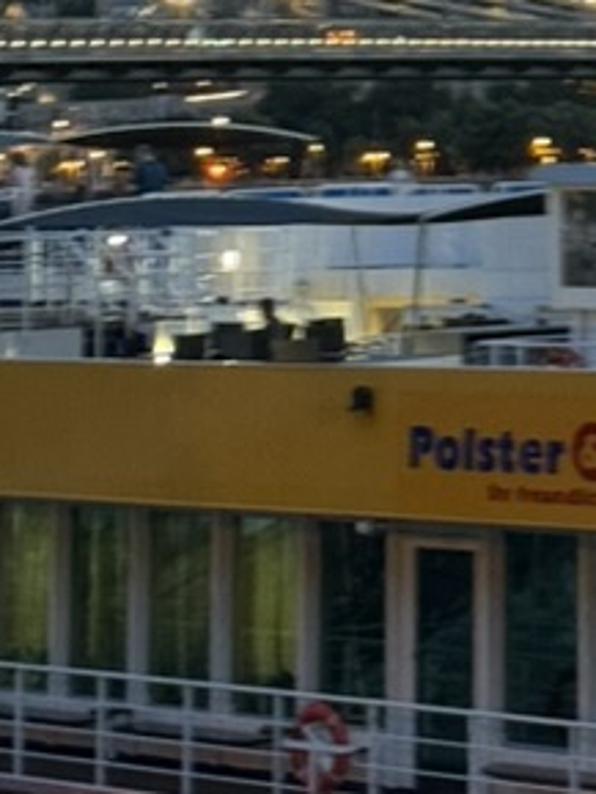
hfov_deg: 8.5
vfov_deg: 11.3
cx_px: 948
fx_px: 3900
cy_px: -283
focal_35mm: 170
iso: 250
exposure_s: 1/33
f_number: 1.78
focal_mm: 6.76
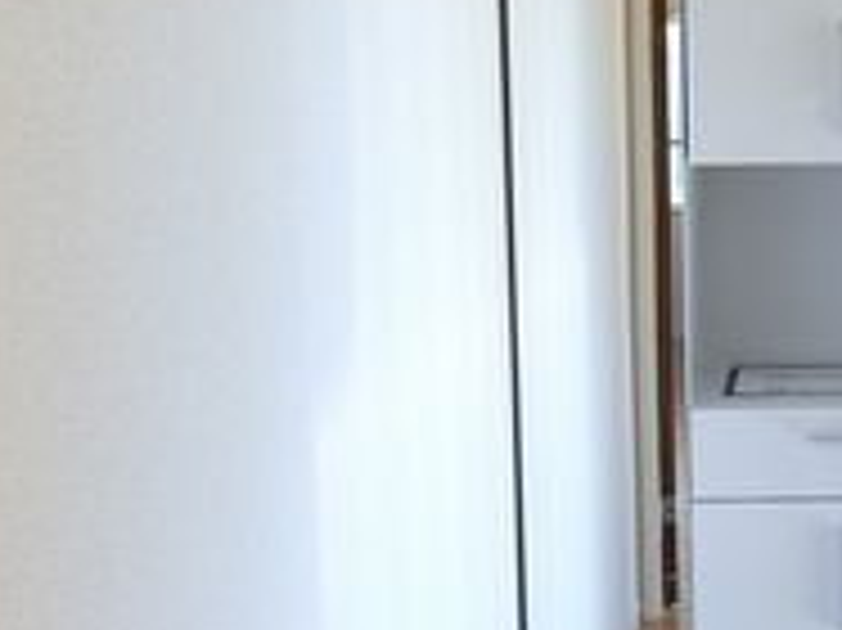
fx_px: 1483
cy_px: 302
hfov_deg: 29.7
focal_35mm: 61
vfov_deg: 24.0
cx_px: 833
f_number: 2.7
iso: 125
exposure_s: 1/125
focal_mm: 4.06
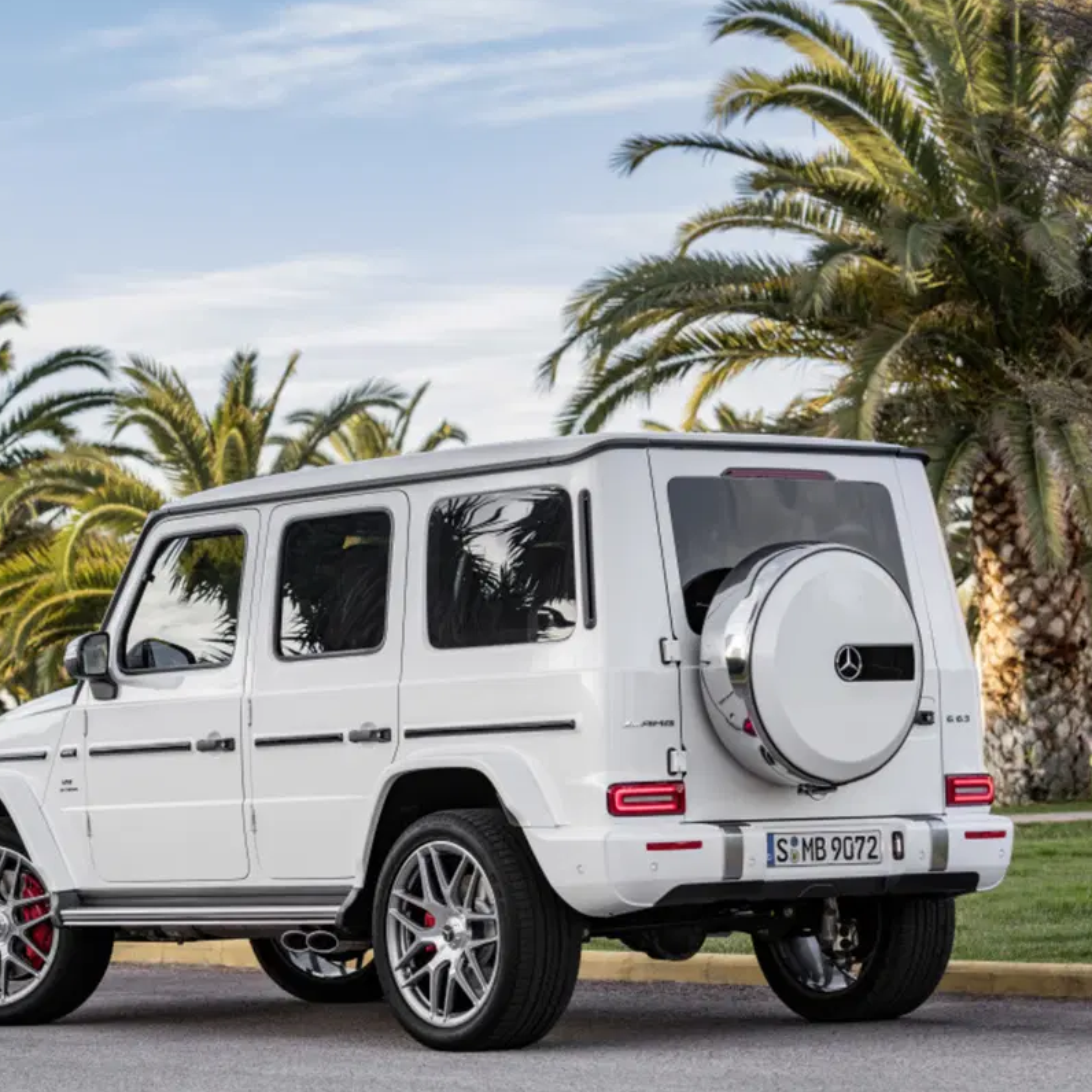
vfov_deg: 13.6
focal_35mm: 128
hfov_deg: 13.6
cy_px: 546
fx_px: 4568
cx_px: 394
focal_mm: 100
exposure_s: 1/40
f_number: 5.6
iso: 100
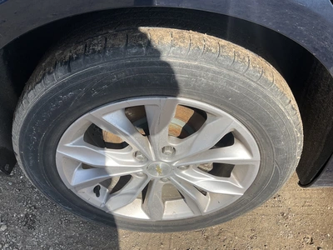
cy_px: 125
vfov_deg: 48.2
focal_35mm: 29
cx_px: 166
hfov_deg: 61.7
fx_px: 279
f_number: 1.8
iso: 25
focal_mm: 3
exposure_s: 1/1168
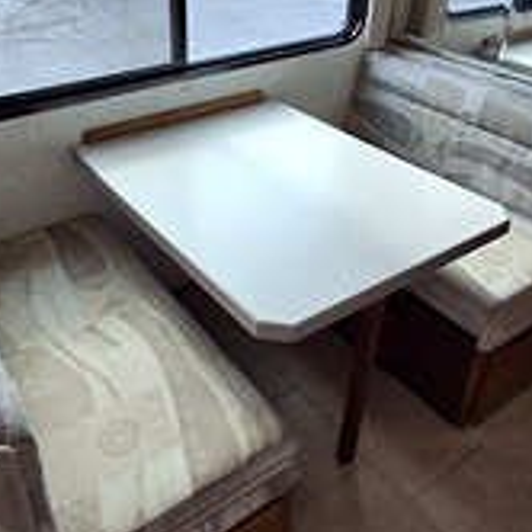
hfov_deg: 48.3
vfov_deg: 48.1
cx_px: 231
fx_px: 591
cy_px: 212
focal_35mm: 34
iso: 40
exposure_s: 1/234
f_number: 2.2
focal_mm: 1.64
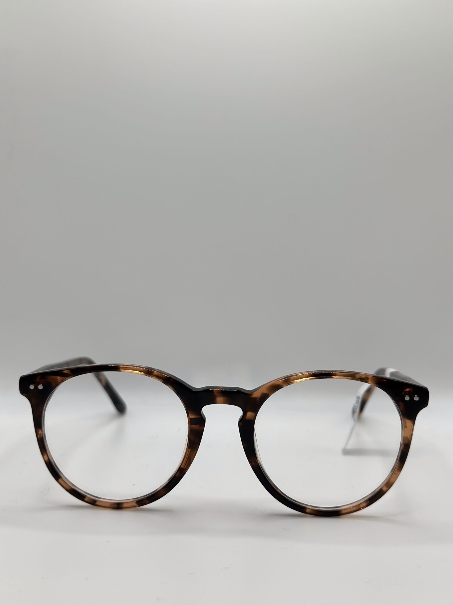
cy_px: 302
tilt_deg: -10.0
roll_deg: -1.0
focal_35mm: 48
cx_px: 226
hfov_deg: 30.3
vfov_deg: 39.7
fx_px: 838
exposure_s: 1/903
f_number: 1.78
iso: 80
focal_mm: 6.86
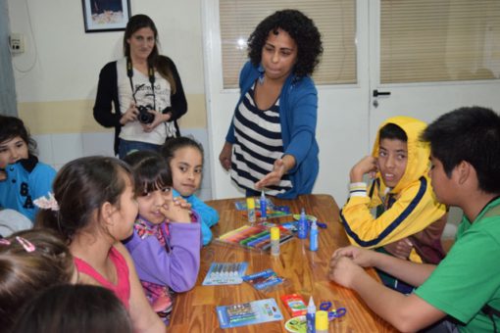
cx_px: 250
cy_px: 166
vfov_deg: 33.0
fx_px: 562
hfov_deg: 47.9
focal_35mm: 40
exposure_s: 1/60
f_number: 4
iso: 1250
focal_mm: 27
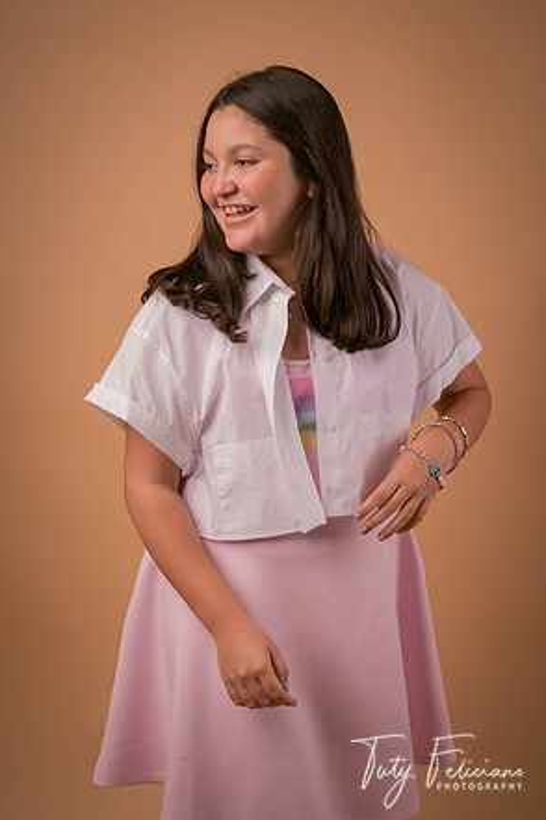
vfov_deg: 36.9
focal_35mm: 54
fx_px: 1230
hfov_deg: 25.0
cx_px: 273
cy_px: 412
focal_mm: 53
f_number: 6.3
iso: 64
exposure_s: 1/160
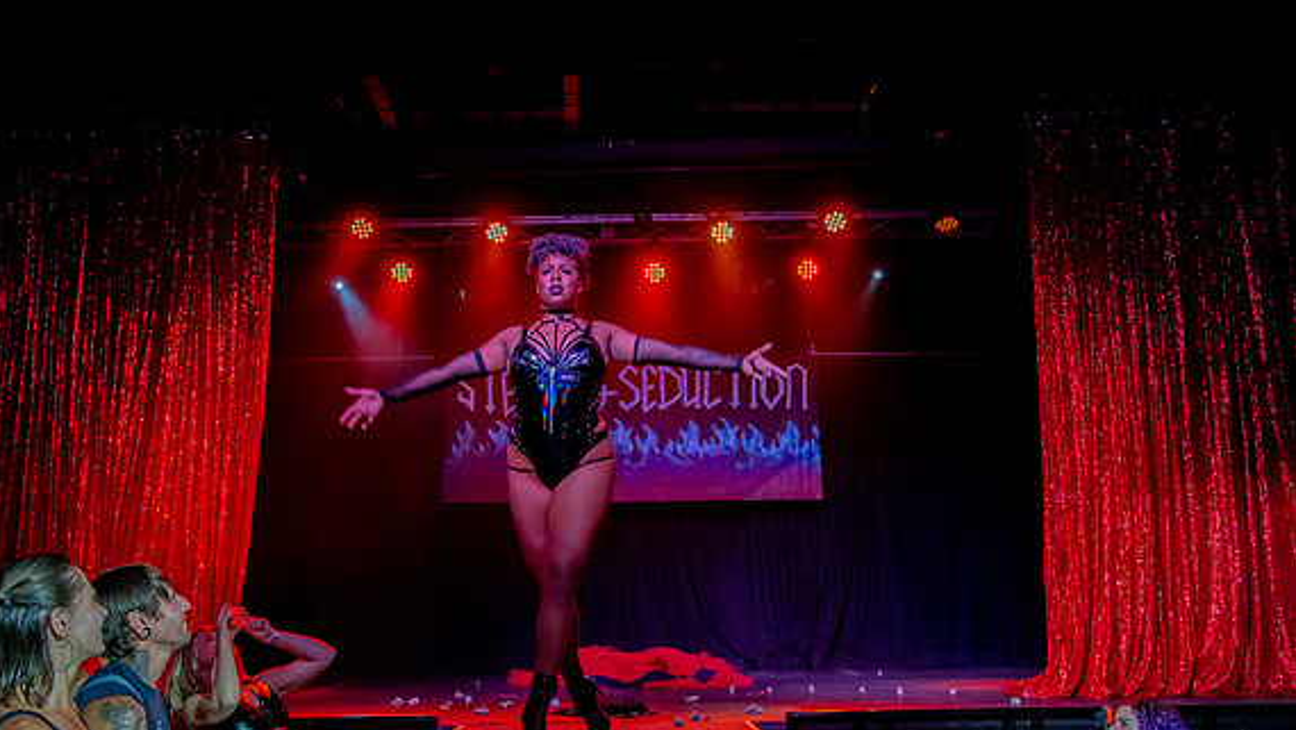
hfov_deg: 59.5
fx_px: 1134
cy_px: 405
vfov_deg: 35.6
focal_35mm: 33
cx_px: 639
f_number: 5.6
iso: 6400
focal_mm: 31
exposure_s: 1/80
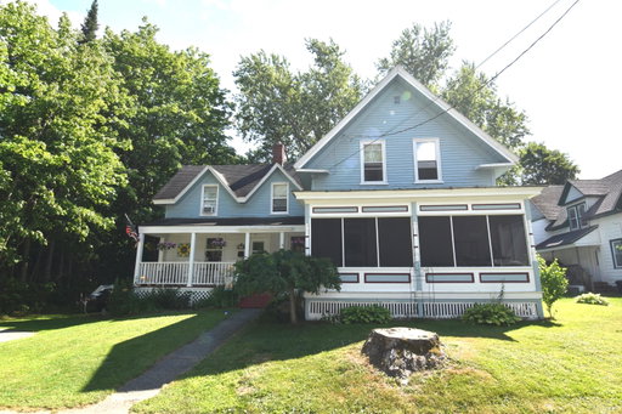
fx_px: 337
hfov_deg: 85.4
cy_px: 207
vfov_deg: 63.2
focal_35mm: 20
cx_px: 311
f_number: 9
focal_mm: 13
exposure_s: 1/200
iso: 100
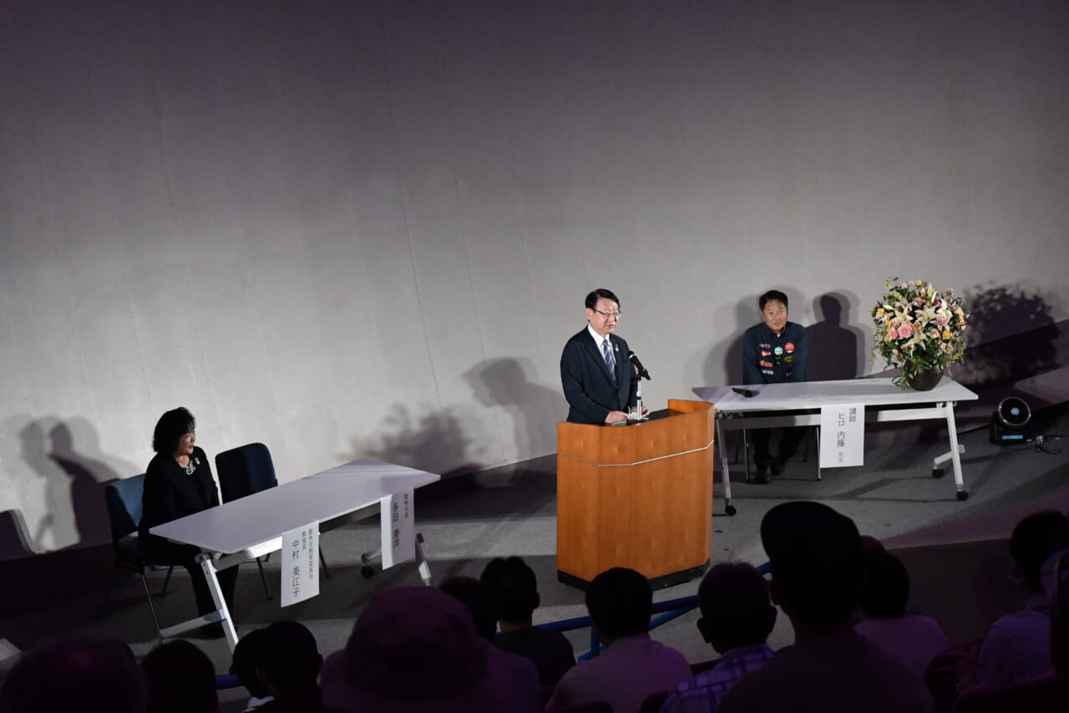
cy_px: 356
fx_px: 2434
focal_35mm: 82
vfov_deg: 16.6
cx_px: 534
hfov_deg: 24.8
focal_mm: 55
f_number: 5.6
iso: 5600
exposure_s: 1/125
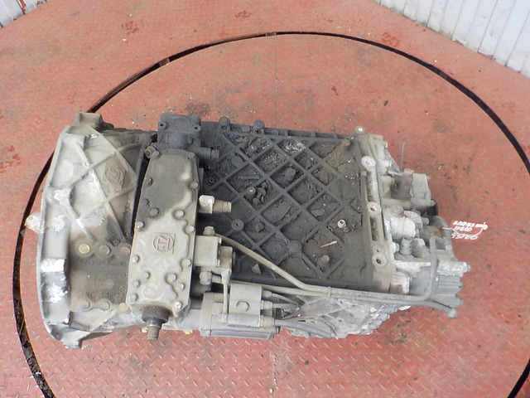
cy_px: 199
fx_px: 459
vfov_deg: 46.8
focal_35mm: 30
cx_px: 265
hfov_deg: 60.0
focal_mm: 4.1
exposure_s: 1/30
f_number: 3.3
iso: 180
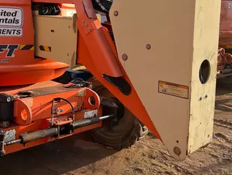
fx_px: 302
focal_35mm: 45
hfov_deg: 40.1
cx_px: 42
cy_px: 25
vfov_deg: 31.0
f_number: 1.6
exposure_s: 1/1422
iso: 50
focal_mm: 5.1
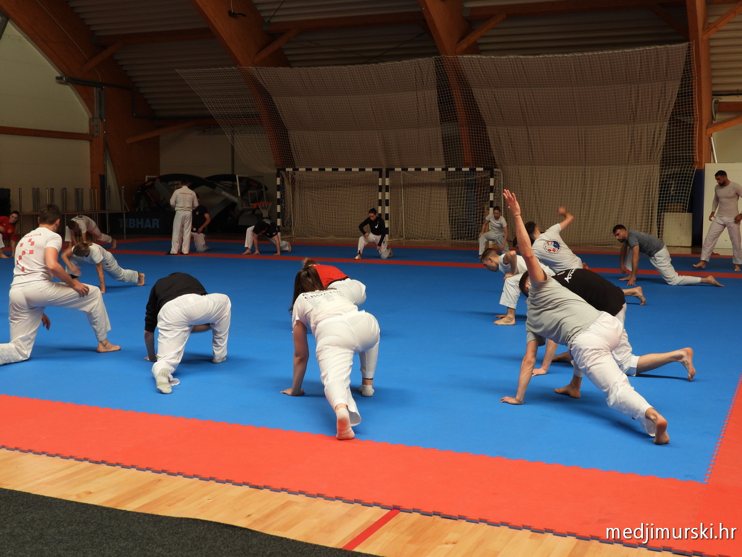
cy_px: 278
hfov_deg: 42.9
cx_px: 371
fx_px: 943
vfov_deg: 32.9
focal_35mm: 44
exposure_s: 1/50
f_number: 3.2
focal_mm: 7.9
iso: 100
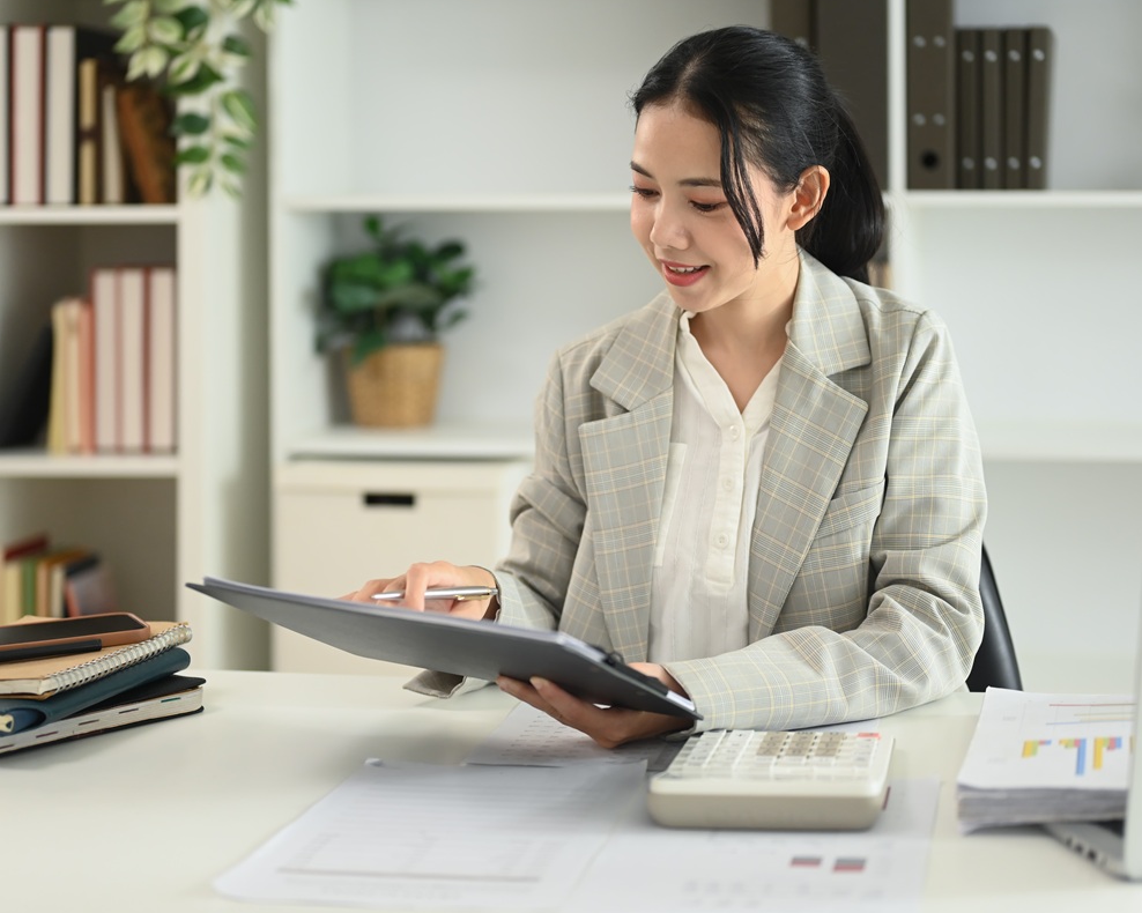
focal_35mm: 57
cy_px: 452
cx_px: 527
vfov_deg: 26.7
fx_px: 1926
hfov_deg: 33.0
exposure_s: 1/200
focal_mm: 50
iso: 800
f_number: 2
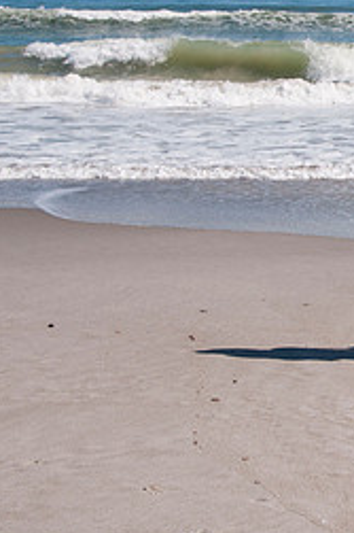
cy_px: 186
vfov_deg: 21.0
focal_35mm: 97
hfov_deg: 13.3
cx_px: 541
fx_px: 1433
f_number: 13
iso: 100
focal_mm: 28
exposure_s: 1/250
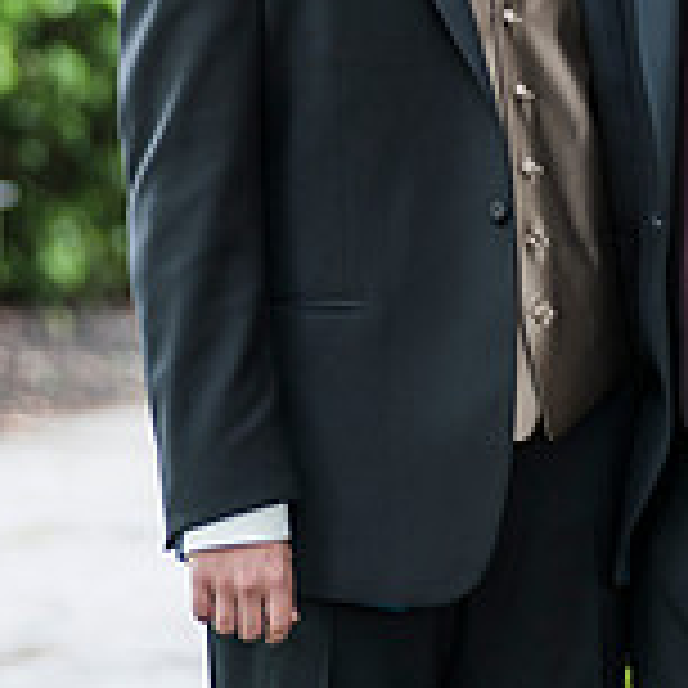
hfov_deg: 5.2
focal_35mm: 338
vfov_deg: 5.2
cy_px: 72
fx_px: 7600
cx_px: 546
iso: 200
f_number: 2.8
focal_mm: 135
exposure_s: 1/160
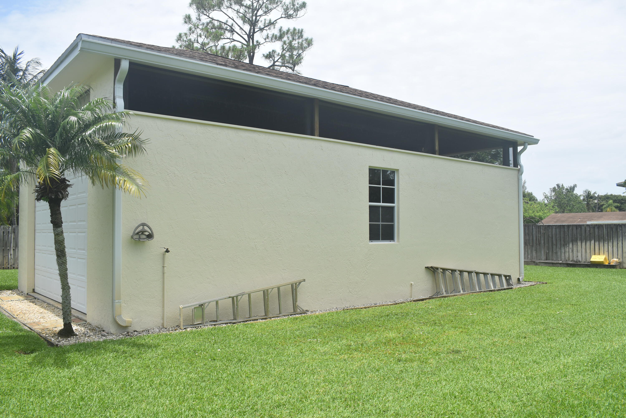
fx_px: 522
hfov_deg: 61.9
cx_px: 313
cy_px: 209
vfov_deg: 43.6
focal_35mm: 30
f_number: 9
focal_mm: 20
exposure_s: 1/320
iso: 100
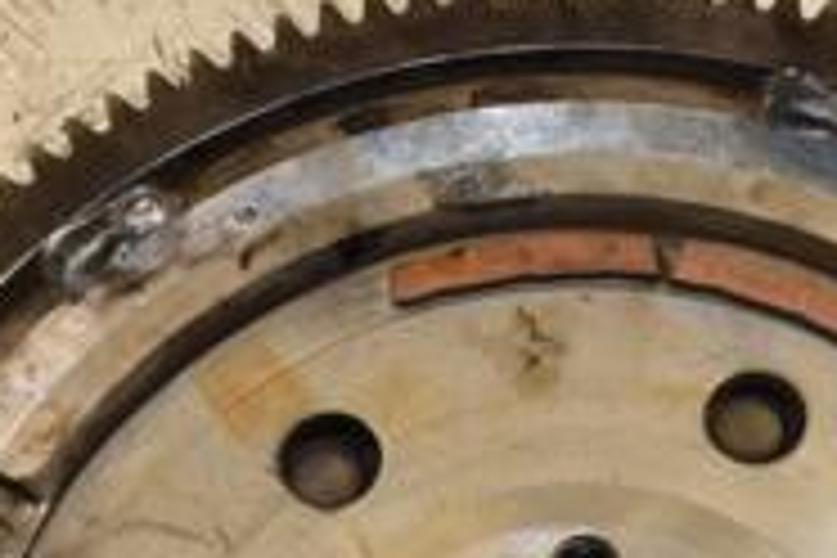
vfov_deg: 10.5
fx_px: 2929
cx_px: 608
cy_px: 810
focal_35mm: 126
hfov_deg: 16.2
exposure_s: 1/200
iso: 800
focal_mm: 26
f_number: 7.1
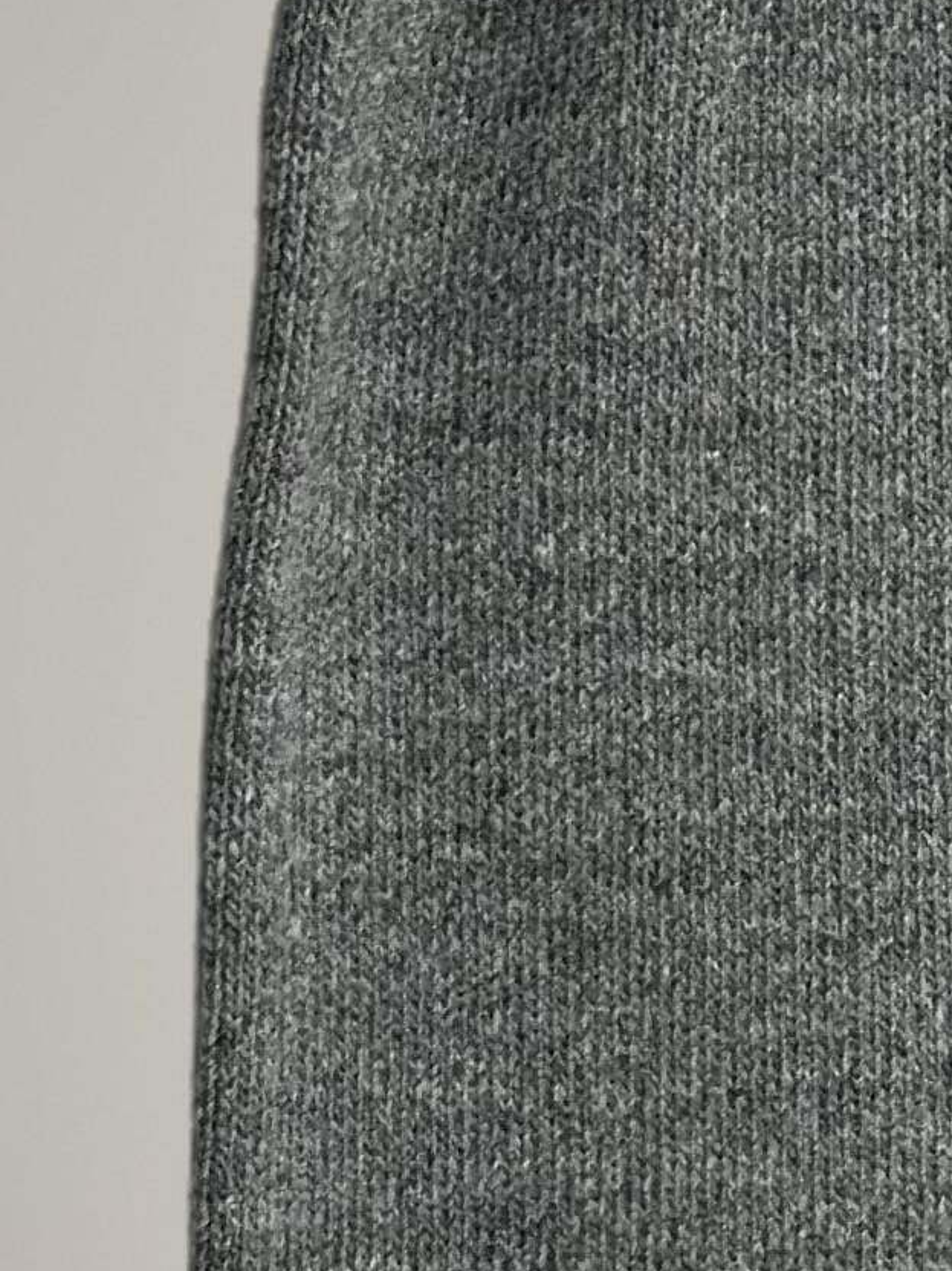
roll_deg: +2.6
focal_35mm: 233
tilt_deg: -10.8
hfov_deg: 6.2
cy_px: 1179
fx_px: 8546
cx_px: 1809
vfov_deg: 8.5
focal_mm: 6.86
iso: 64
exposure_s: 1/50
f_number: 1.78
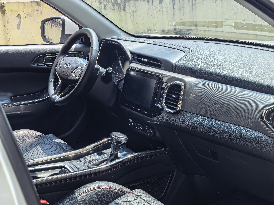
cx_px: 137
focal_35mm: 48
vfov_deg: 30.3
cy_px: 102
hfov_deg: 39.7
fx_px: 380
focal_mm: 6.98
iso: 50
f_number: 2
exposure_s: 1/1531
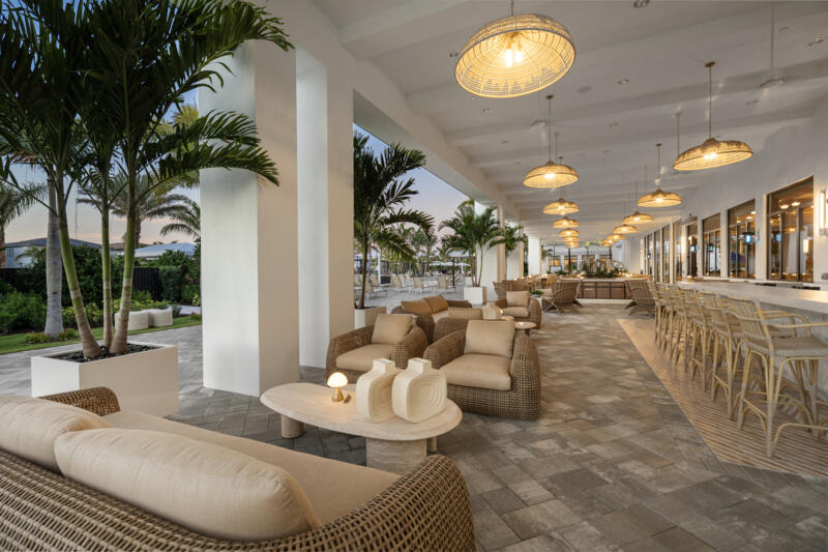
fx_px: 368
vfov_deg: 73.7
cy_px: 276
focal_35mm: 16
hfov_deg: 96.7
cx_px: 414
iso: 800
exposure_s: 1/125
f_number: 5.6
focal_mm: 16
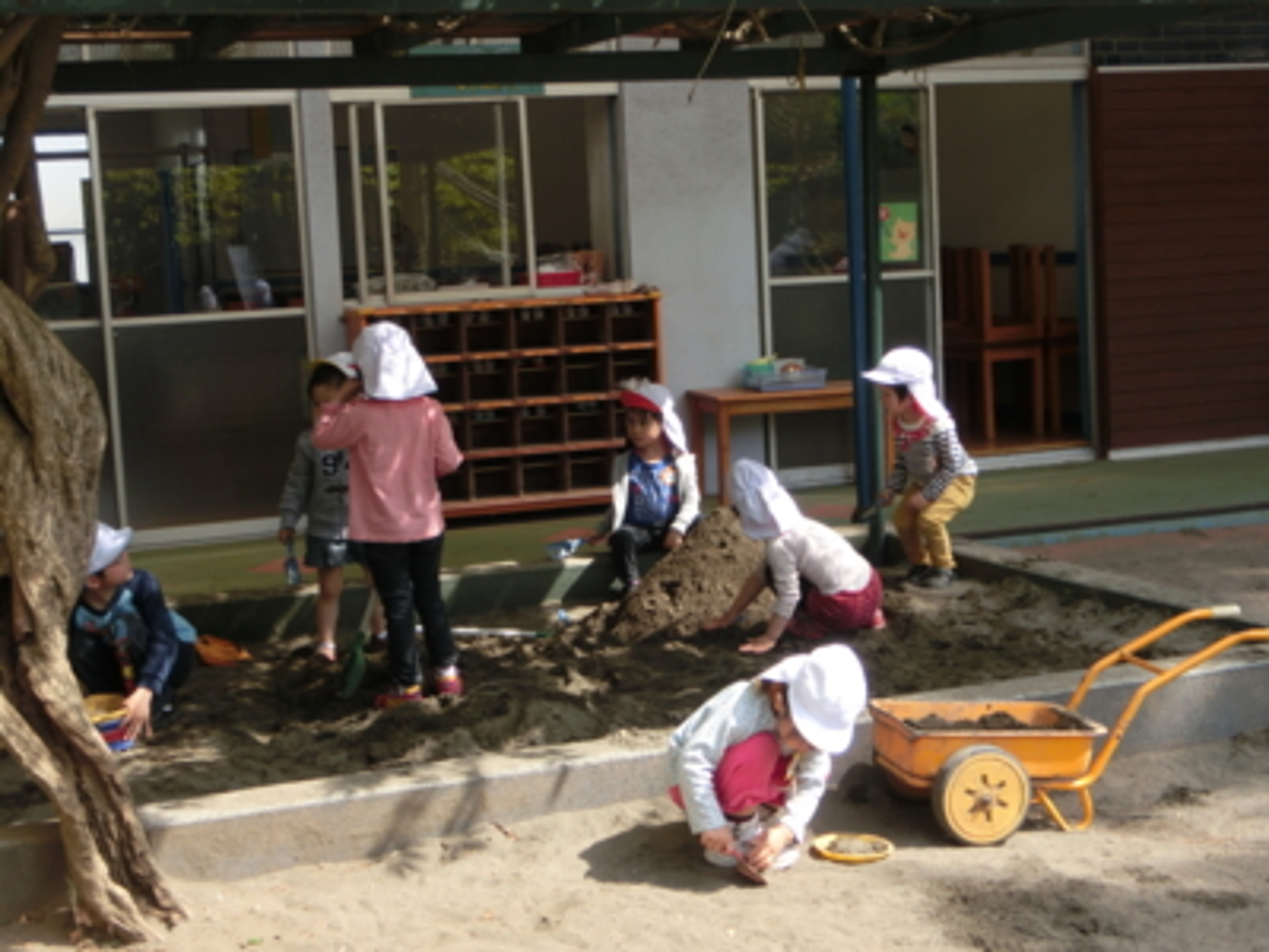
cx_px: 634
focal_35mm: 57
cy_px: 476
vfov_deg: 25.7
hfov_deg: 33.8
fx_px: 2090
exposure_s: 1/250
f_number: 4.5
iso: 100
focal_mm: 10.11
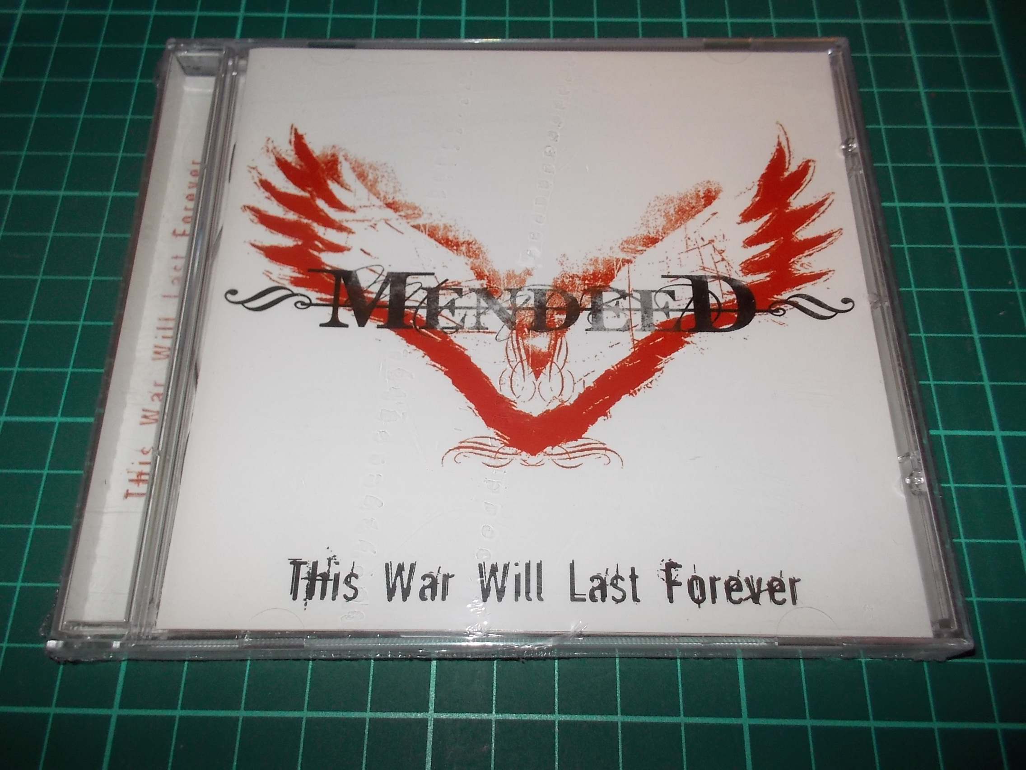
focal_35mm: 29
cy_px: 385
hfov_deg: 61.7
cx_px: 513
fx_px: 860
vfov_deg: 48.2
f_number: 3.3
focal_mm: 4.1
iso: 200
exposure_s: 1/30
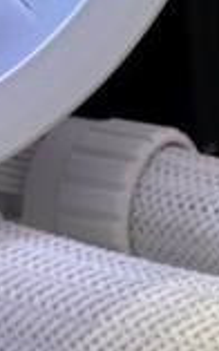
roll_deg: +0.3
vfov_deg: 8.3
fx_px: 2409
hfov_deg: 5.1
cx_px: 496
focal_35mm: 252
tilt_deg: -23.7
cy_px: 205
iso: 160
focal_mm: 6.86
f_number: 1.78
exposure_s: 1/60
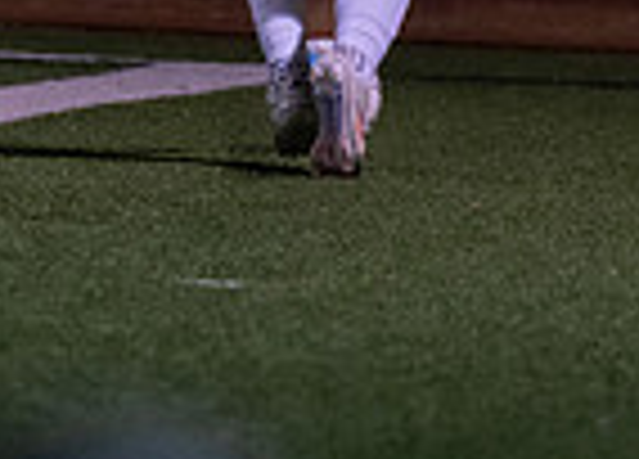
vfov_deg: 1.0
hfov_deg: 1.4
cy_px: -477
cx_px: -129
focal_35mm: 1449
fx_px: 26347
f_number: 2.8
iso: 2500
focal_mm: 200
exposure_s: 1/1000
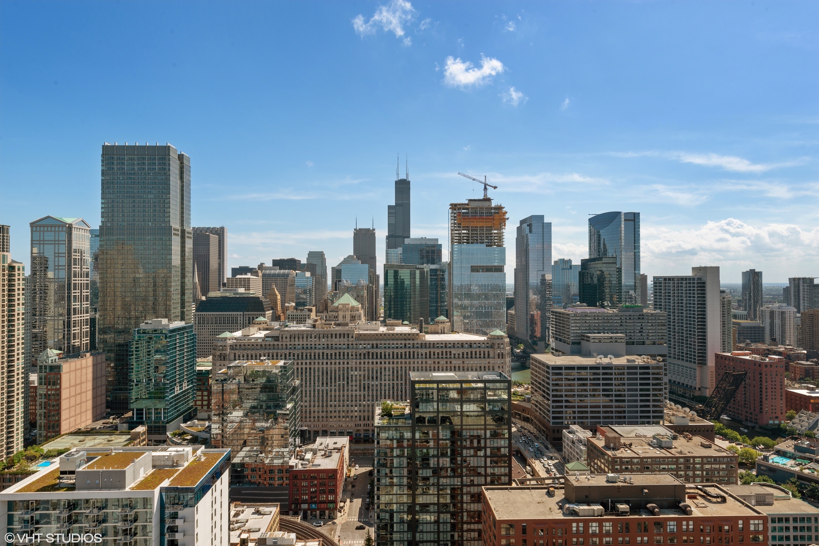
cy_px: 273
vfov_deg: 59.5
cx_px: 410
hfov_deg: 81.2
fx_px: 478
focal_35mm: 21
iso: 100
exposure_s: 1/250
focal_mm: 21
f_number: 9
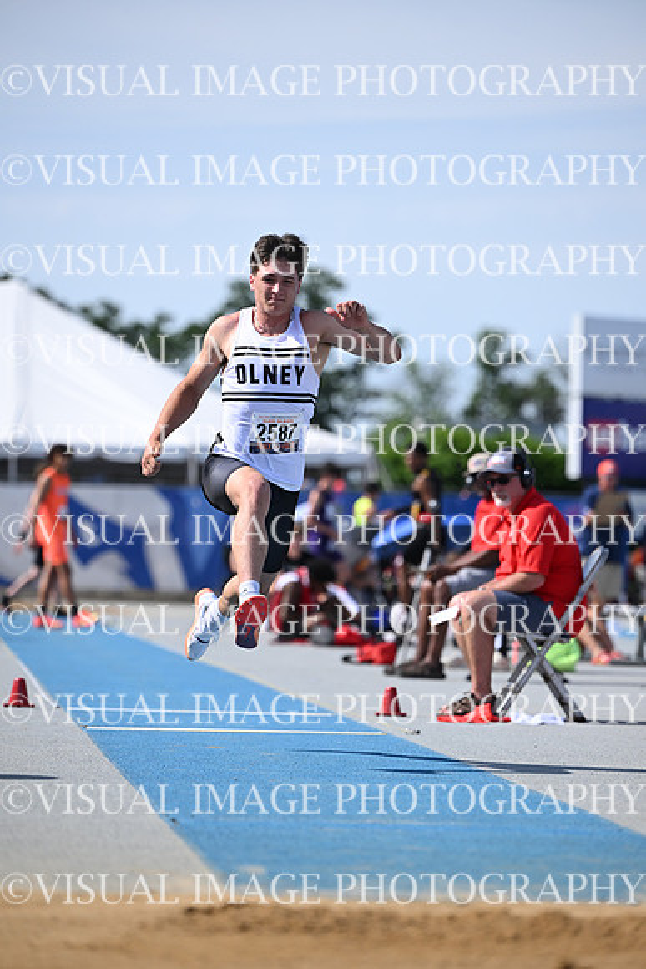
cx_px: 323
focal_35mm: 175
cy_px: 484
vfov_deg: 11.7
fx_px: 4707
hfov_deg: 7.9
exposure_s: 1/6400
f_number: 3.5
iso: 500
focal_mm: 175
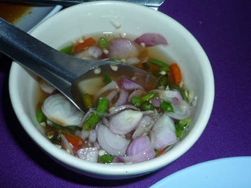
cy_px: 94
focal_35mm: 37
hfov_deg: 50.1
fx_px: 268
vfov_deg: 38.7
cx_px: 126
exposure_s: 1/30
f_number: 4
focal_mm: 4.4
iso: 100
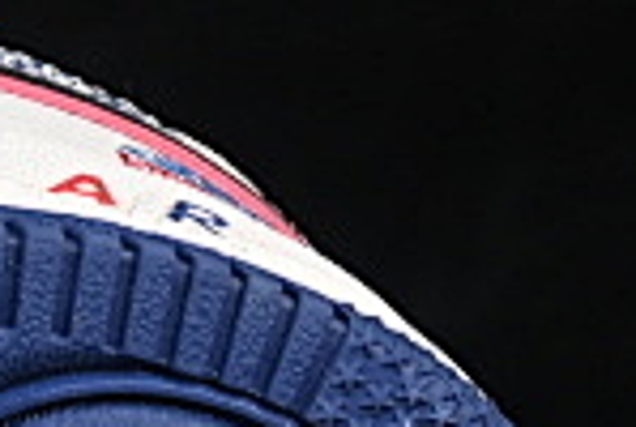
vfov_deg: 2.5
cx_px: -1101
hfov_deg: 3.7
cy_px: 154
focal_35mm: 542
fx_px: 9594
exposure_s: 1/60
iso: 160
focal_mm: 50
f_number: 6.3
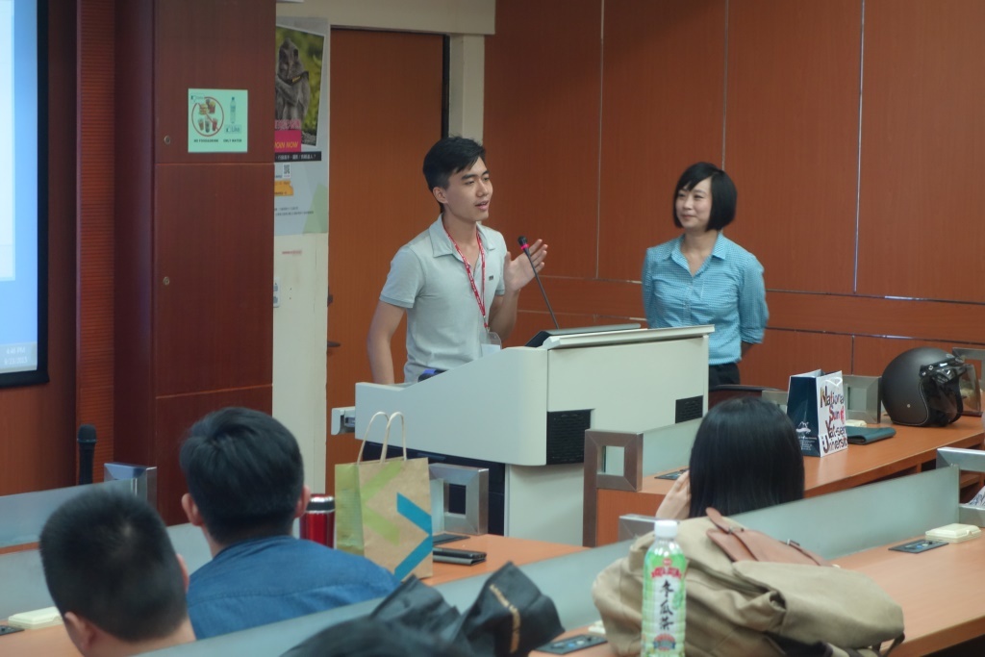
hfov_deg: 20.4
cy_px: 328
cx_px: 492
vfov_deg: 13.7
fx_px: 2736
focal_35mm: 100
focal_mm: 37.1
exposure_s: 1/30
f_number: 4.9
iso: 800
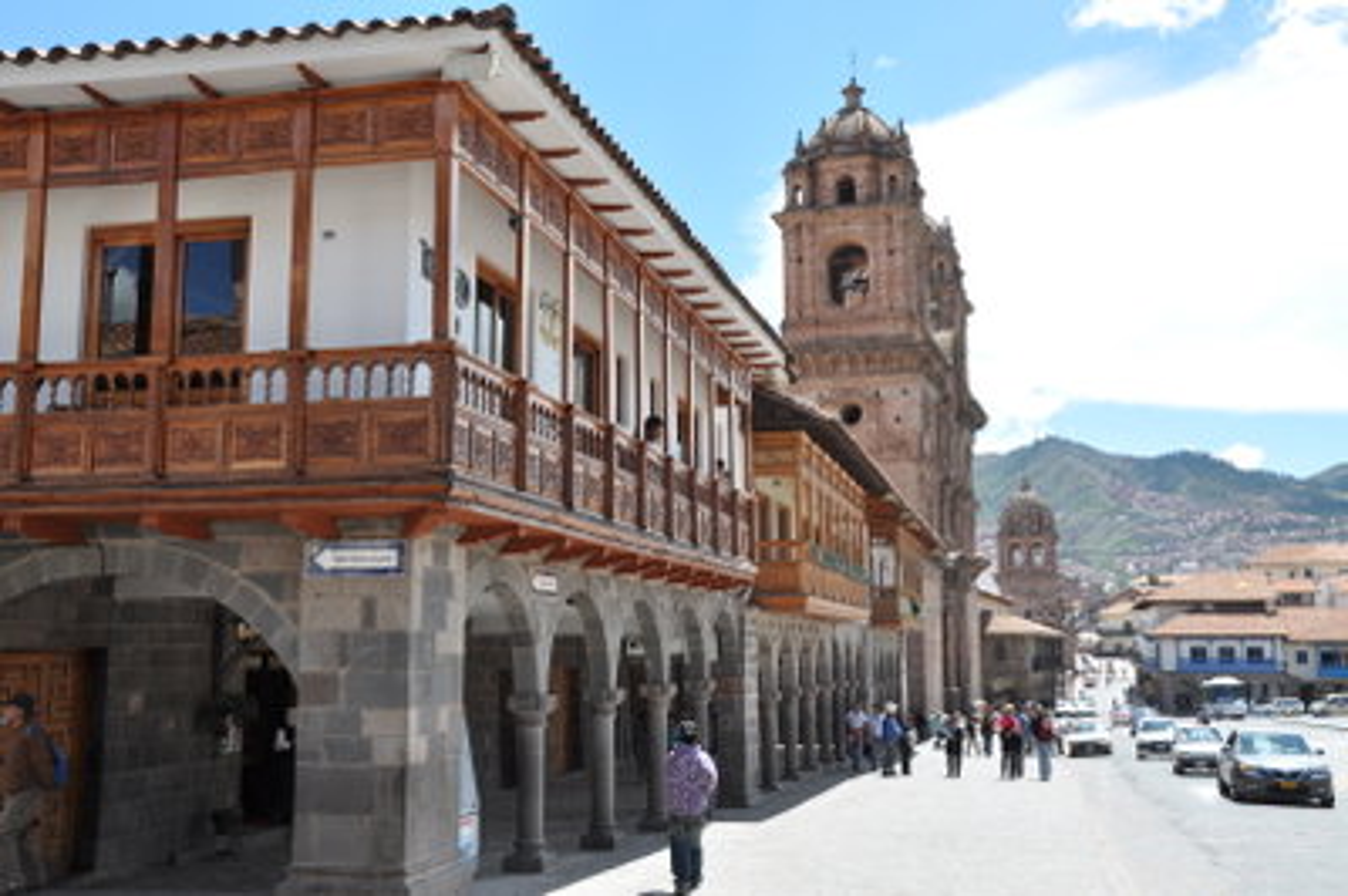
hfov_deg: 51.3
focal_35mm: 38
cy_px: 448
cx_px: 674
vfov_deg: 35.4
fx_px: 1403
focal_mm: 25
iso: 200
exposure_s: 1/160
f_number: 13
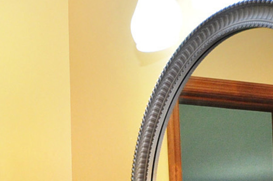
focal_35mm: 71
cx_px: -120
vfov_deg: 16.5
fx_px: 538
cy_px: 311
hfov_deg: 23.6
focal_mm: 10
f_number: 5
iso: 640
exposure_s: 1/50
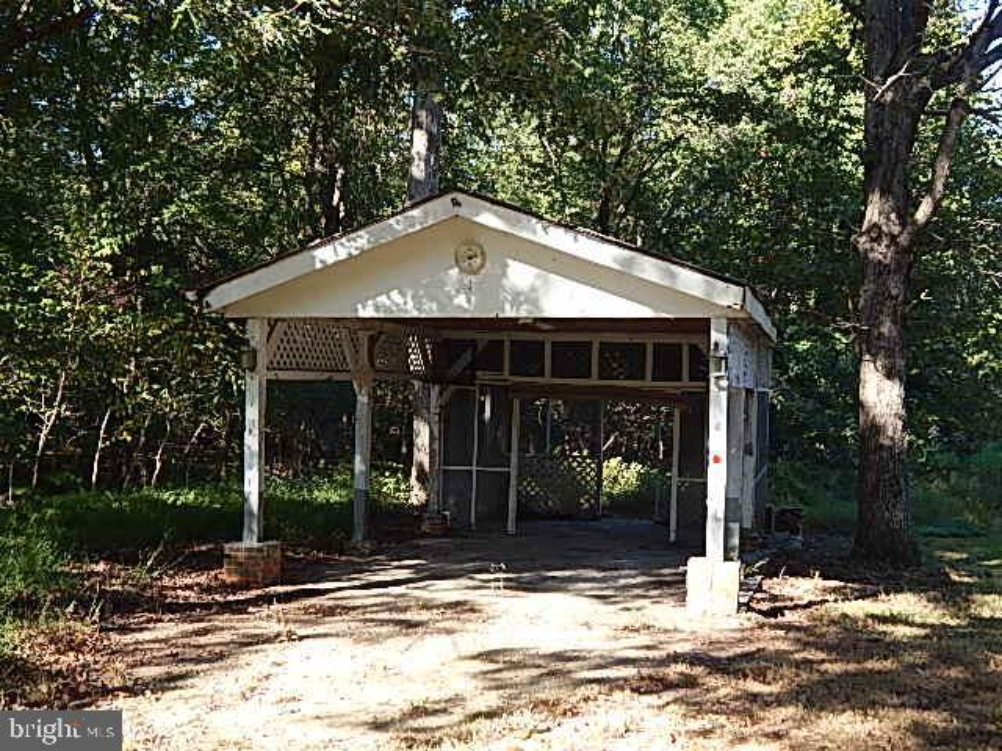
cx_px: 501
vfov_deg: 33.6
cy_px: 376
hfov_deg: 43.9
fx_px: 1245
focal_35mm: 43
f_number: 3.6
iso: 125
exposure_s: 1/200
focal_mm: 7.7
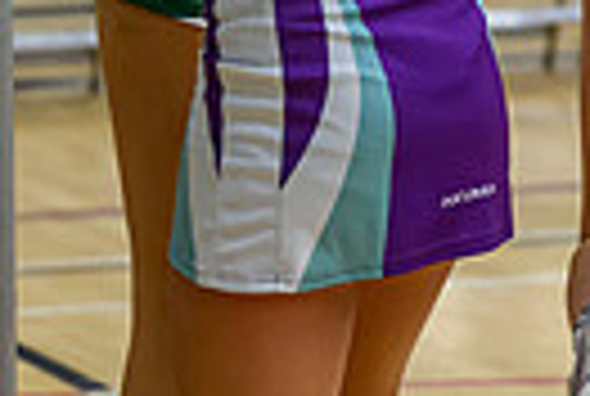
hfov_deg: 4.2
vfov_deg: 2.8
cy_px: -570
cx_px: 1137
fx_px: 7983
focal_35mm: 486
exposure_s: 1/1250
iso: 3200
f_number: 2.8
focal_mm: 86
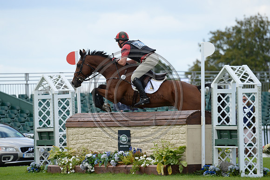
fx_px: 2998
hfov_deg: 5.2
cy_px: 90
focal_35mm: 400
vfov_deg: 3.4
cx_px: 135
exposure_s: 1/800
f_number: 7.1
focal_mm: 400
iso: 800
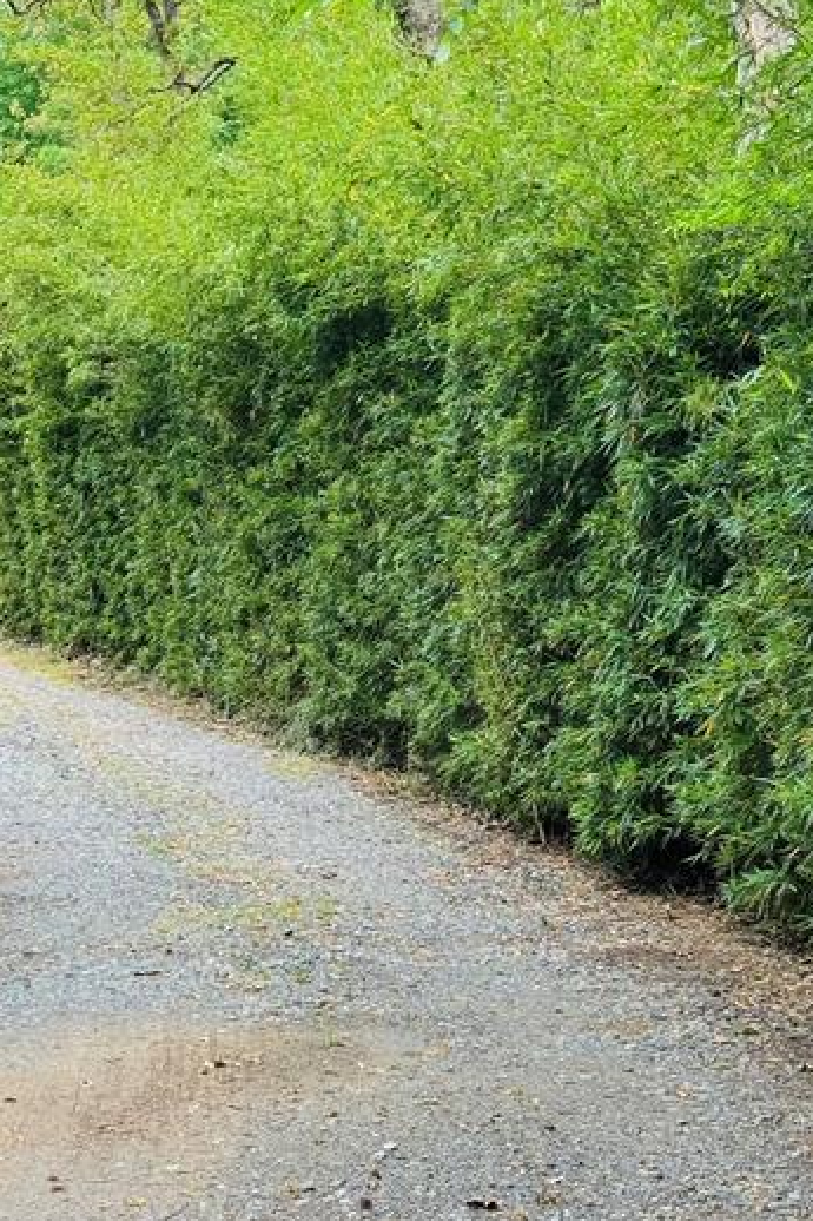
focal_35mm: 74
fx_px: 2508
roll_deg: -1.0
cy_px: 707
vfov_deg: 27.3
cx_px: 375
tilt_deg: -2.8
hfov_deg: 18.4
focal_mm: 6.76
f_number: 1.78
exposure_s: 1/747
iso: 64
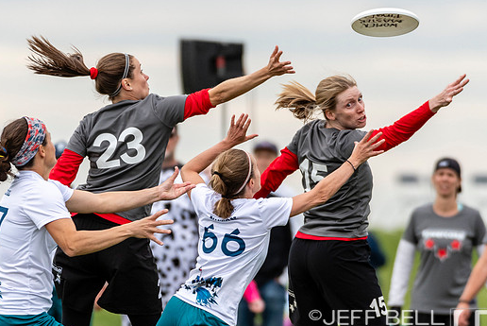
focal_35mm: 910
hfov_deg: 2.3
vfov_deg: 1.5
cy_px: 167
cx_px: 257
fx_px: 12320
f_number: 4
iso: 450
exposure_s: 1/1250
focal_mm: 350
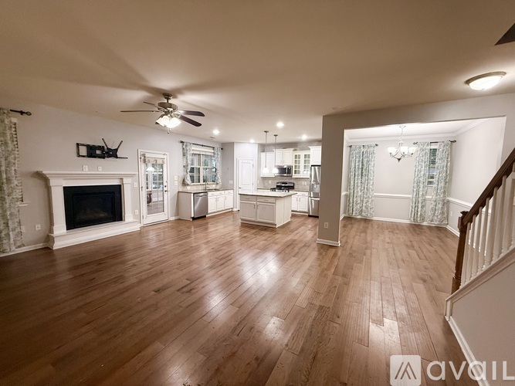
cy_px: 193
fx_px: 208
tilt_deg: -4.9
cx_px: 258
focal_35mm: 14
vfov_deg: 85.7
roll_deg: -0.6
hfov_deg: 102.1
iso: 400
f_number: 2.2
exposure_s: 1/60
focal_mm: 2.22
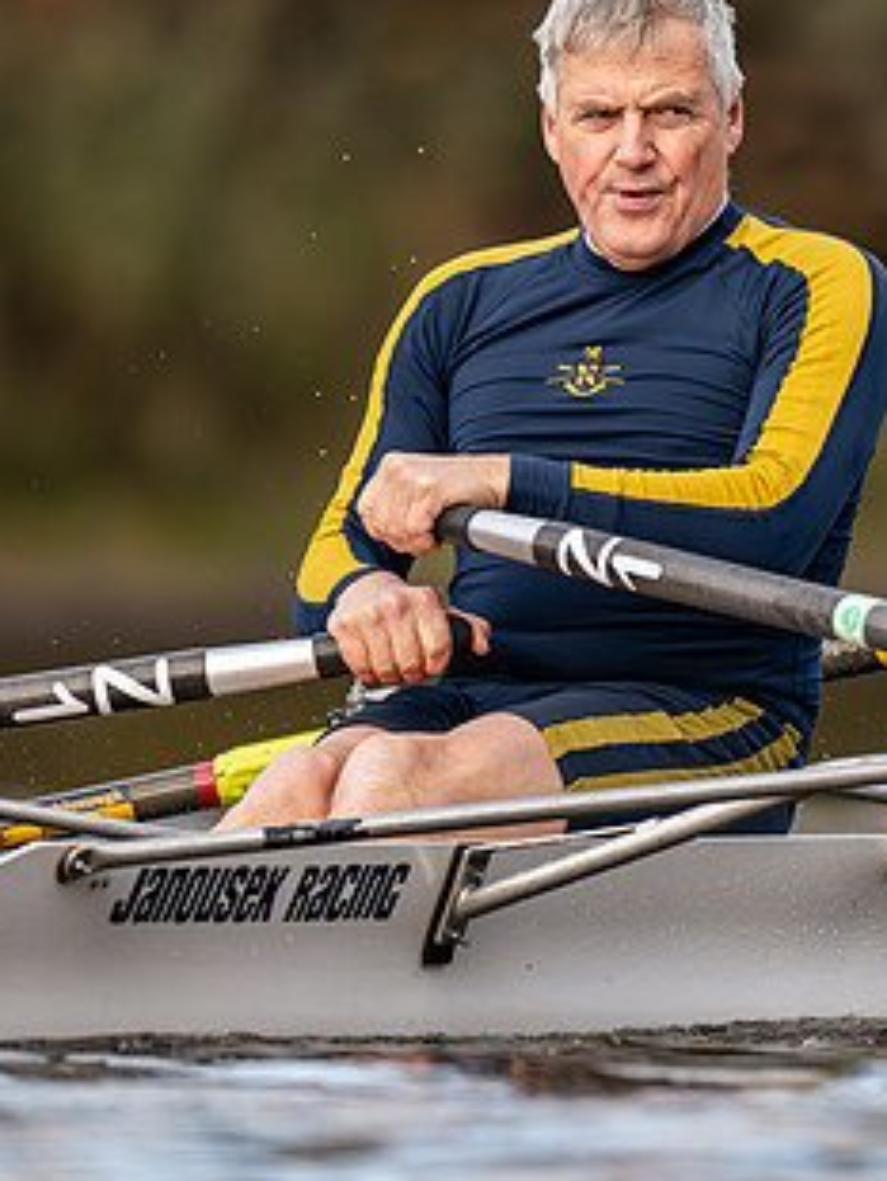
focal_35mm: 1172
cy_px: 474
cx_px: 788
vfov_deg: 1.7
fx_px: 39987
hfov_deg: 1.3
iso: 1400
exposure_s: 1/2500
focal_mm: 600
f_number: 4
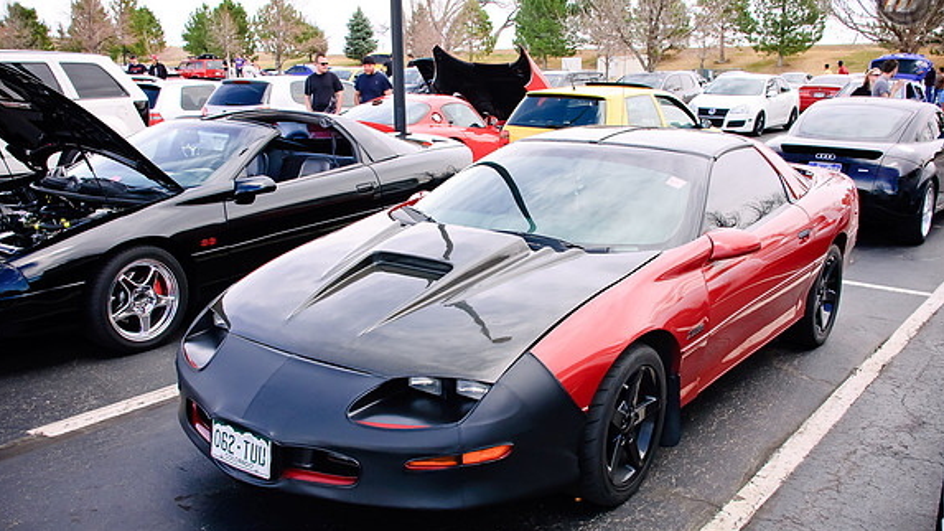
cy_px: 275
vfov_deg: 33.7
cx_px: 470
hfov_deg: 56.6
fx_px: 876
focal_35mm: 35
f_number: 5.6
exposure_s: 1/125
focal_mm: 22
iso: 200
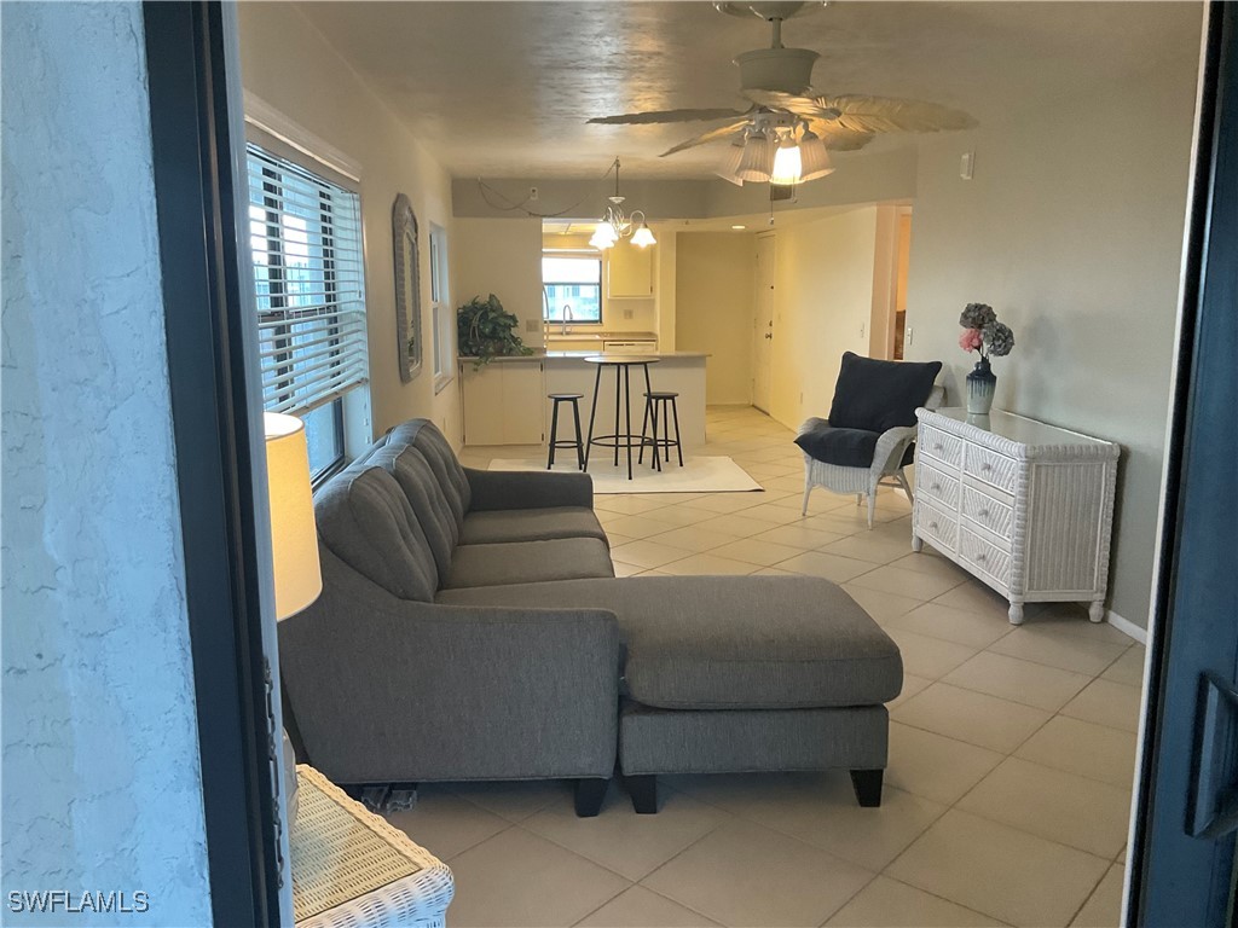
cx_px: 619
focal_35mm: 29
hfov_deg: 61.7
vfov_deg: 48.2
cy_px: 464
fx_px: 1037
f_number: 1.8
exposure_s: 1/60
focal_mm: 3
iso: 125
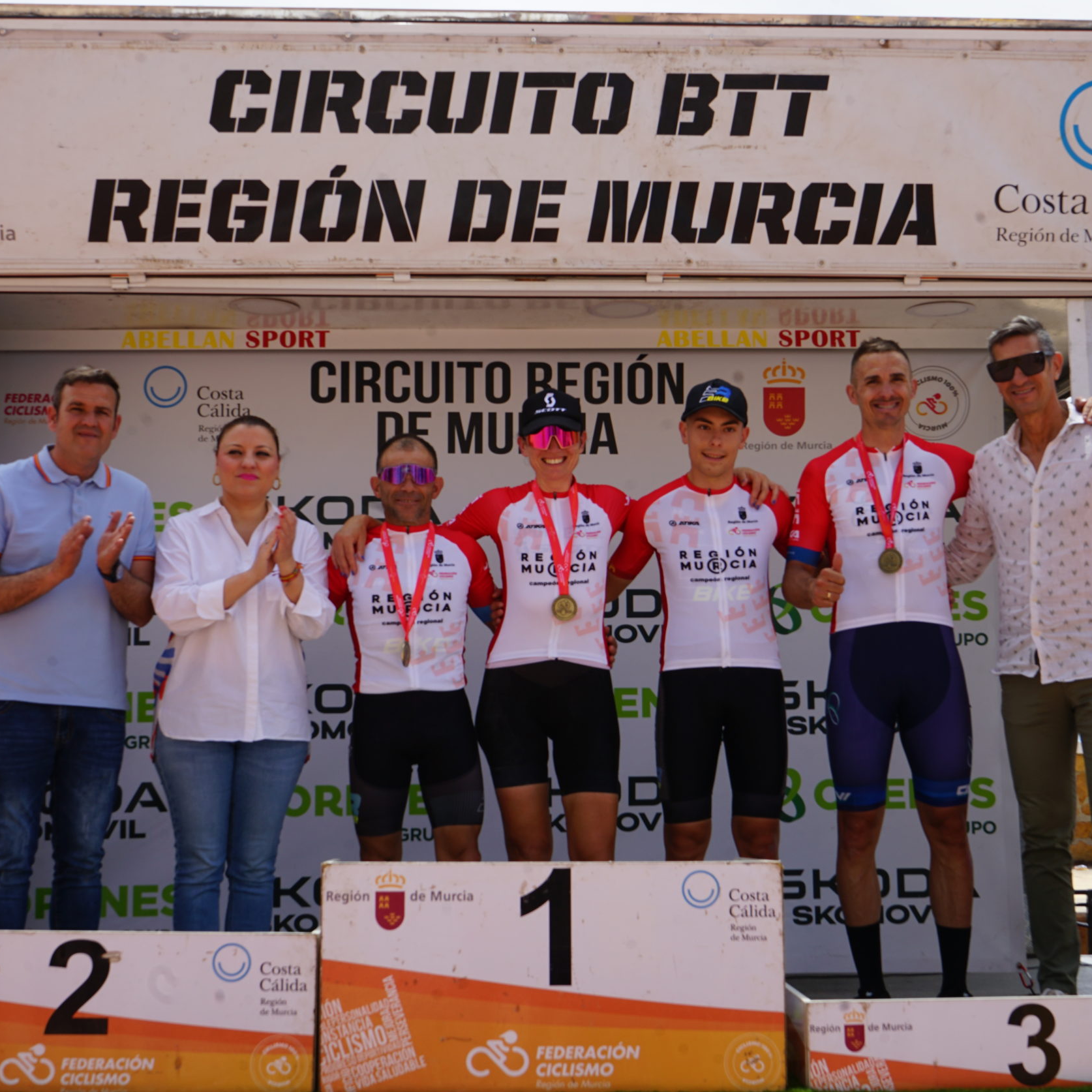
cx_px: 526
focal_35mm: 52
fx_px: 1856
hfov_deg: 32.8
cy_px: 538
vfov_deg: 32.8
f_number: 14
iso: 100
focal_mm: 40
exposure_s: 1/100
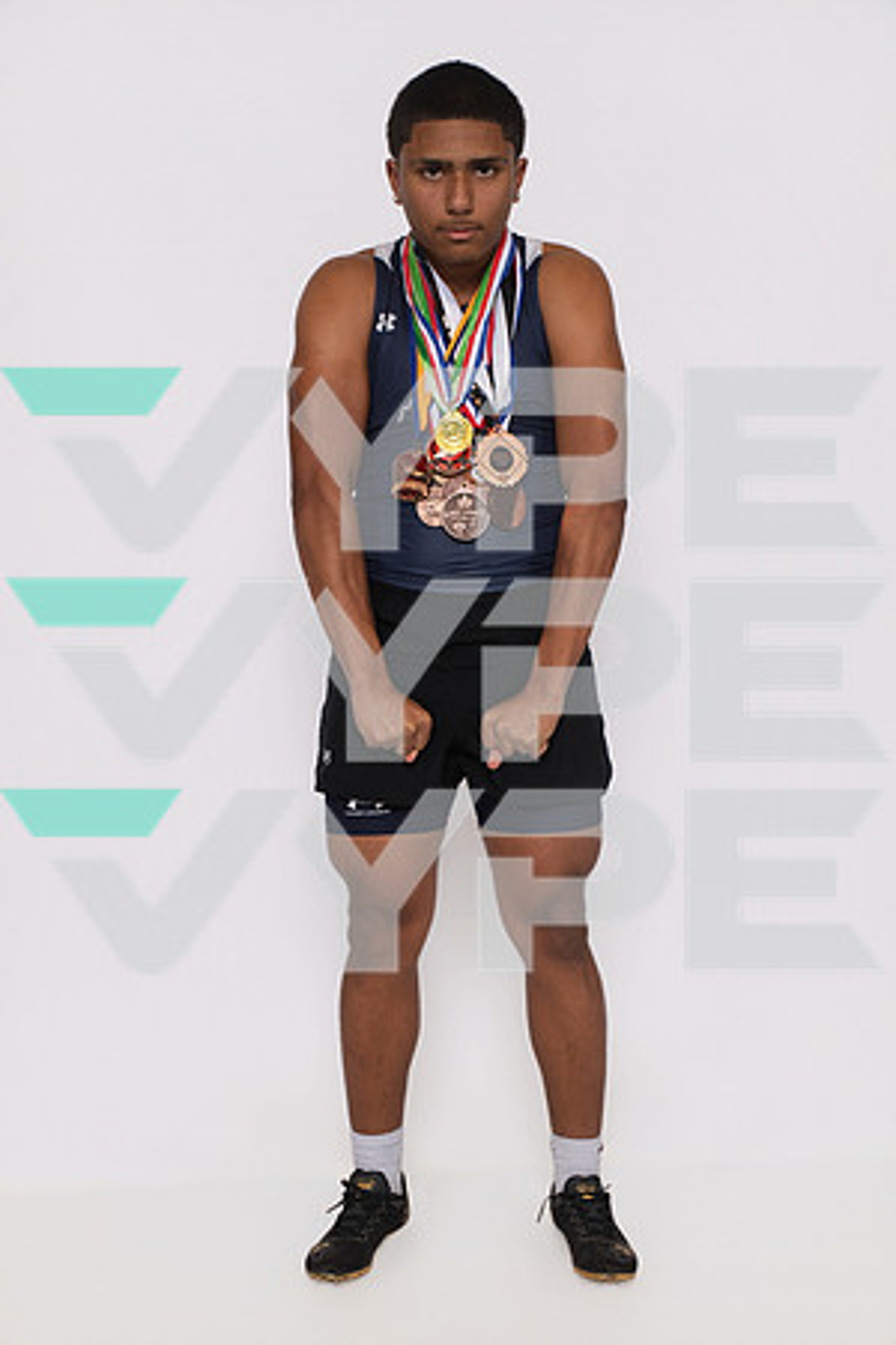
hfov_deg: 33.4
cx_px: 448
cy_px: 672
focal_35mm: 40
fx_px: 1493
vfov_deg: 48.5
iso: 640
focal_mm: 40
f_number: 8
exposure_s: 1/320
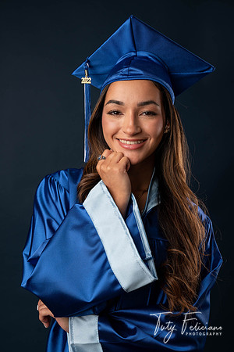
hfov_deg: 23.4
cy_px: 176
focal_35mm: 58
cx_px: 117
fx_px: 565
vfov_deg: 34.5
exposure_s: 1/125
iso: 200
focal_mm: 58
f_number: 5.6
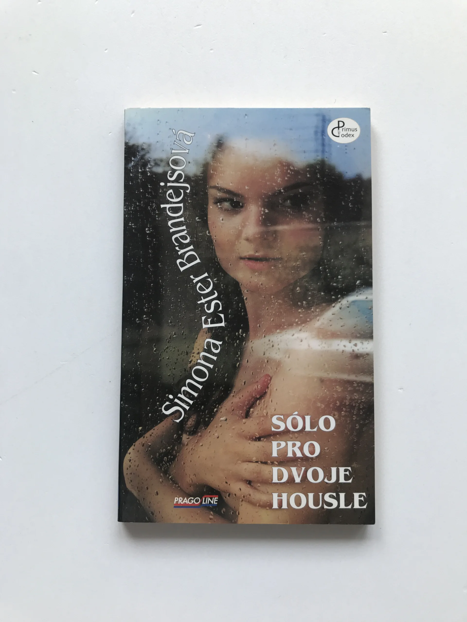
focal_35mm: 28
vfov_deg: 63.4
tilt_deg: -86.5
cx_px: 234
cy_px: 311
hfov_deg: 49.7
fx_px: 504
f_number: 1.8
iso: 32
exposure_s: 1/100
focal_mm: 3.99
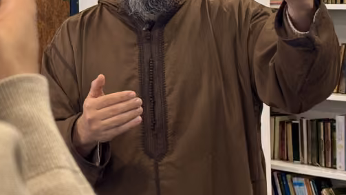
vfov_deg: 11.5
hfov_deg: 20.3
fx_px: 954
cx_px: 59
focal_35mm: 104
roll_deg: +0.7
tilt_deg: -0.1
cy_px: -10
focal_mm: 6.76
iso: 250
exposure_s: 1/49
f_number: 1.78
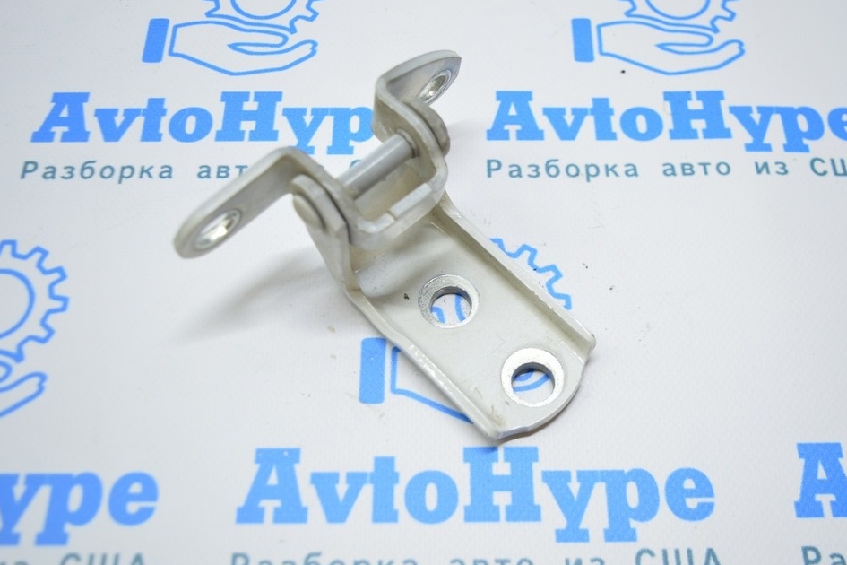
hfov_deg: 49.5
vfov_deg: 34.2
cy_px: 281
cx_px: 449
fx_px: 918
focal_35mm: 39
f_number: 4
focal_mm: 24
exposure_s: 1/50
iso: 400
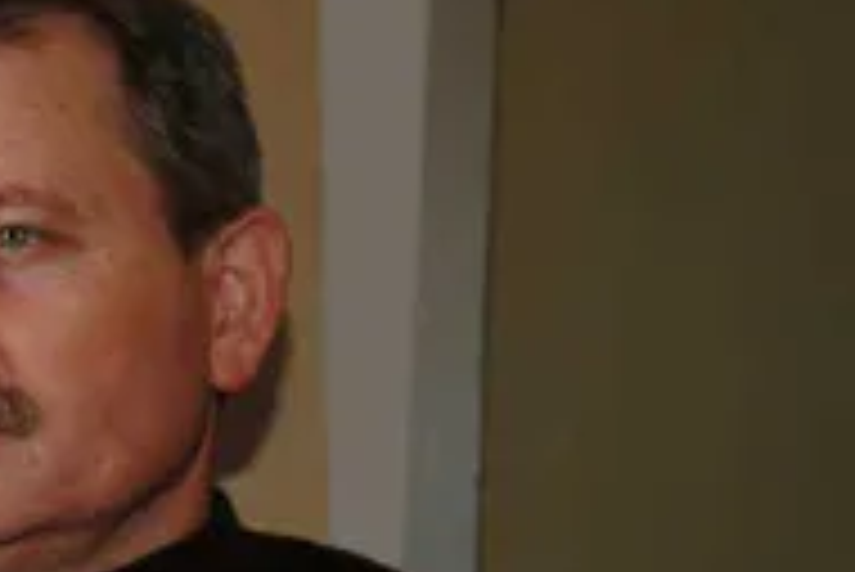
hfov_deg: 14.5
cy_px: 291
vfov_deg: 9.9
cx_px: -32
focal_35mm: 139
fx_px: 3304
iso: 160
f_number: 4.2
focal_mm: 44
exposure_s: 1/10
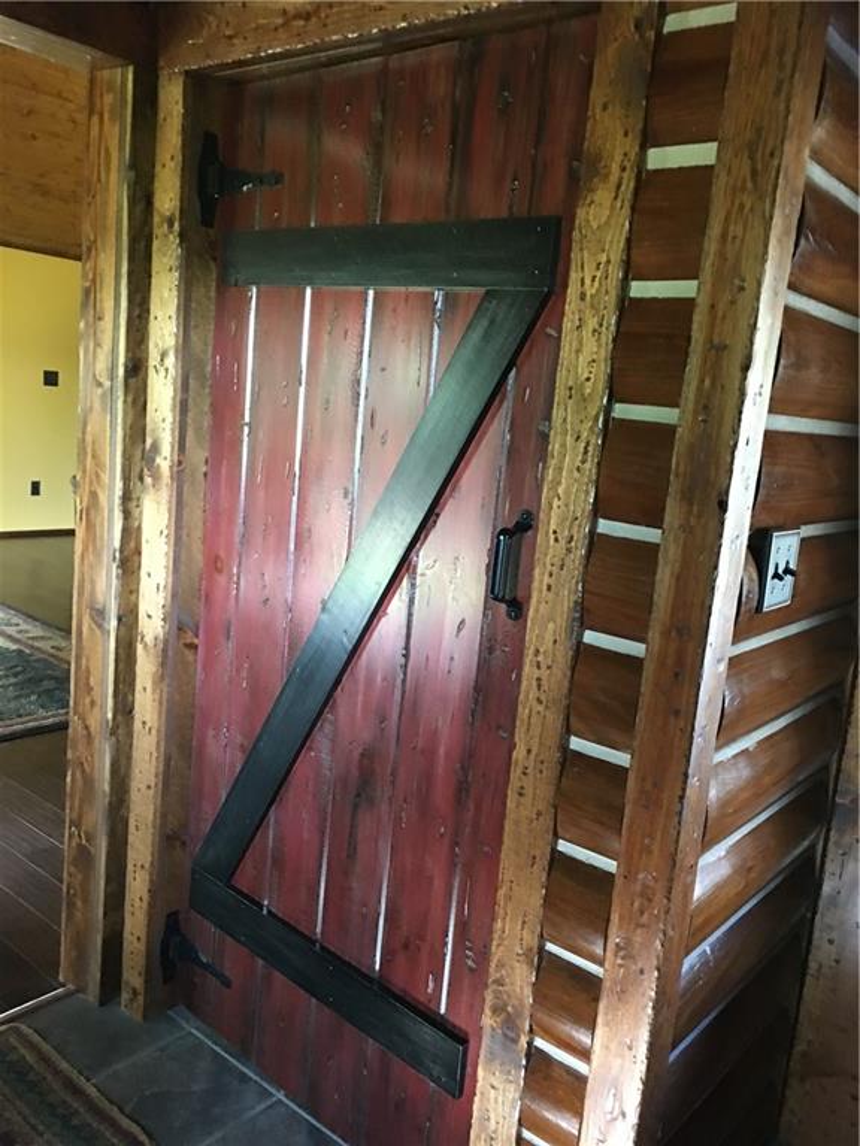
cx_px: 430
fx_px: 961
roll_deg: -7.2
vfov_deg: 61.7
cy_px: 573
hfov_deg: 48.2
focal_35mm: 29
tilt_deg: -8.1
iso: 64
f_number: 2.2
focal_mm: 4.15
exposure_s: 1/4
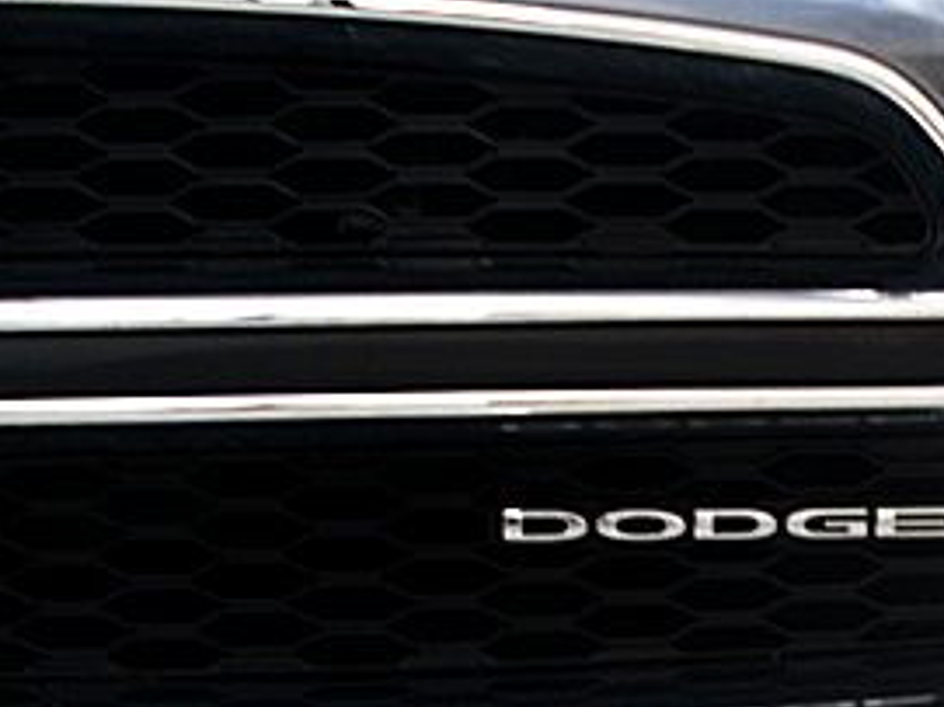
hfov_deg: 22.2
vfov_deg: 17.1
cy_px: 651
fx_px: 2317
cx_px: 944
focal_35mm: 85
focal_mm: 6.3
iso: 50
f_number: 2.8
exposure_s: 1/100
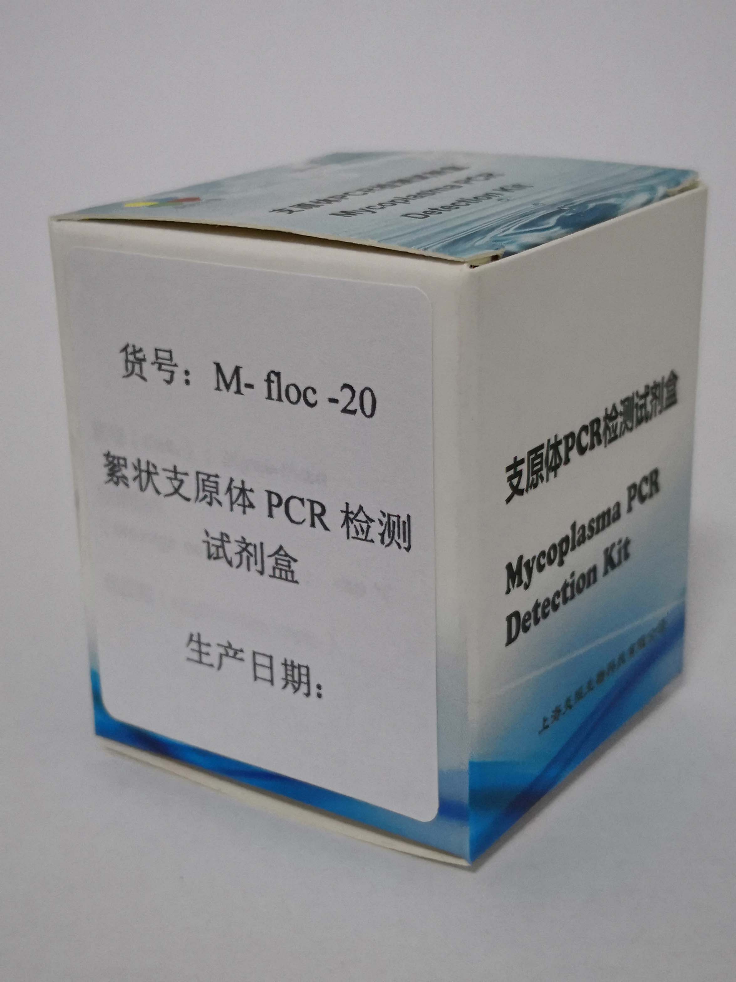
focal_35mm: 54
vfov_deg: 35.5
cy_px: 491
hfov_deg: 27.0
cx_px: 368
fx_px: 1531
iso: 160
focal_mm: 3.95
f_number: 1.6
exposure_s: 1/50
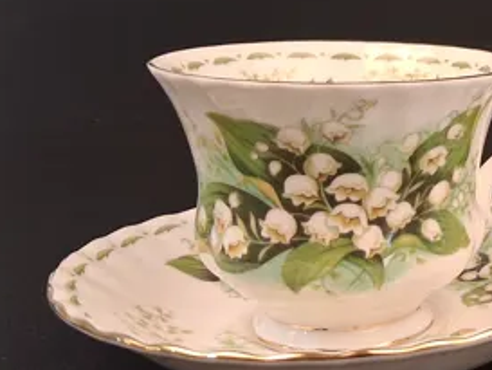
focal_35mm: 79
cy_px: 182
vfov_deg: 18.7
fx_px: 1123
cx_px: 618
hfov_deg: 22.4
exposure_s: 1/100
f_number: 1.8
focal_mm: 4
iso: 400
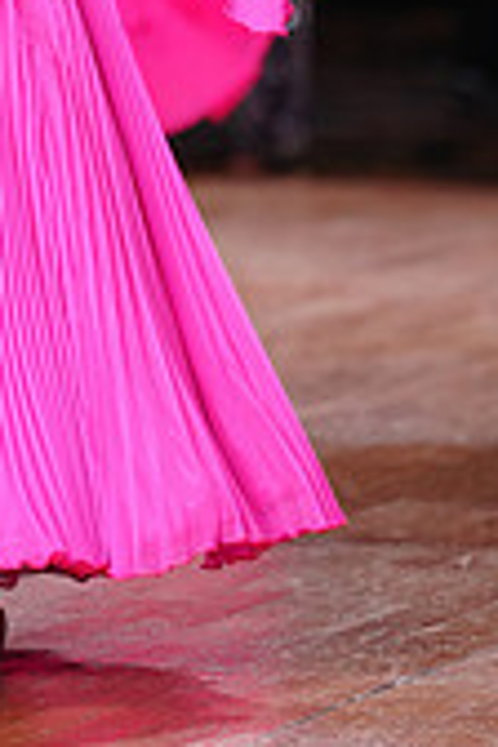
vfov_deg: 4.3
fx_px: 9793
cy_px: -409
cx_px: -305
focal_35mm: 472
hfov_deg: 2.9
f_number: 2.8
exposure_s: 1/400
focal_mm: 137
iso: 1250
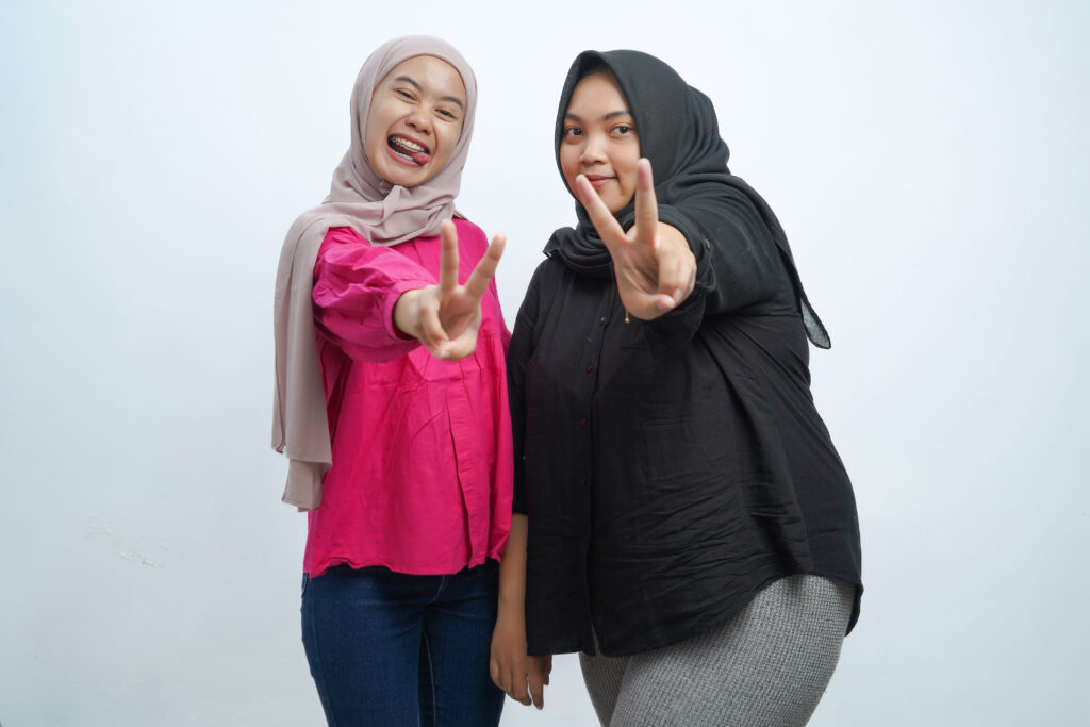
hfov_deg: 49.5
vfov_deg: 34.2
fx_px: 1181
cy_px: 364
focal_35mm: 39
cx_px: 545
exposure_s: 1/50
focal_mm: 39
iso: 400
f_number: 7.1
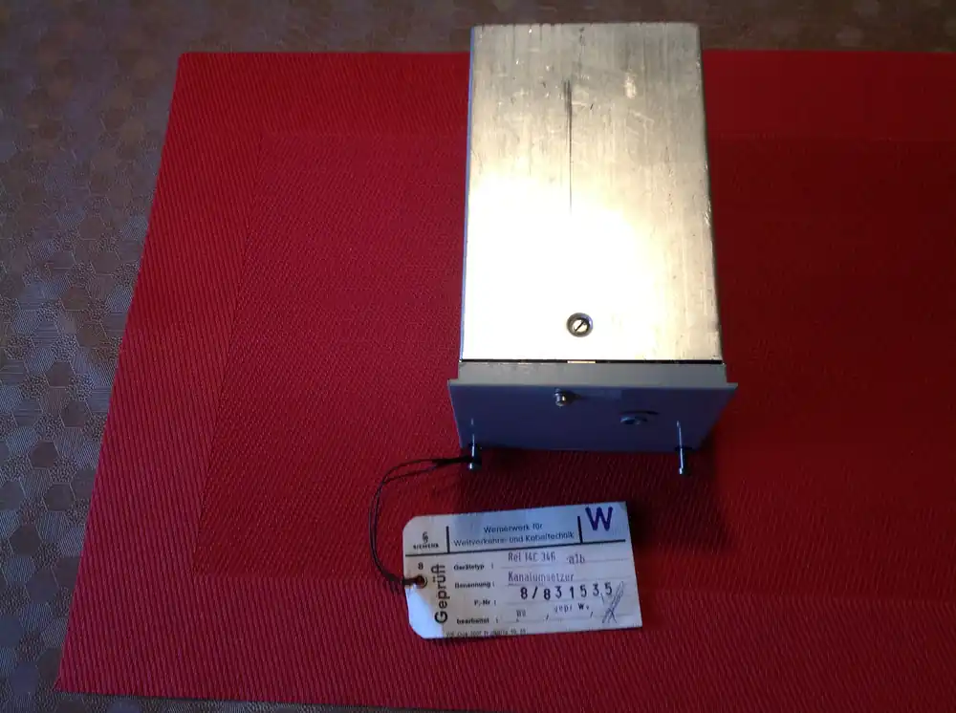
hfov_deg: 52.7
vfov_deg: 40.6
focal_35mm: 35
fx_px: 965
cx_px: 478
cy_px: 356
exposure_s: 1/30
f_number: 2.4
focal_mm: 4.28
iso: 64
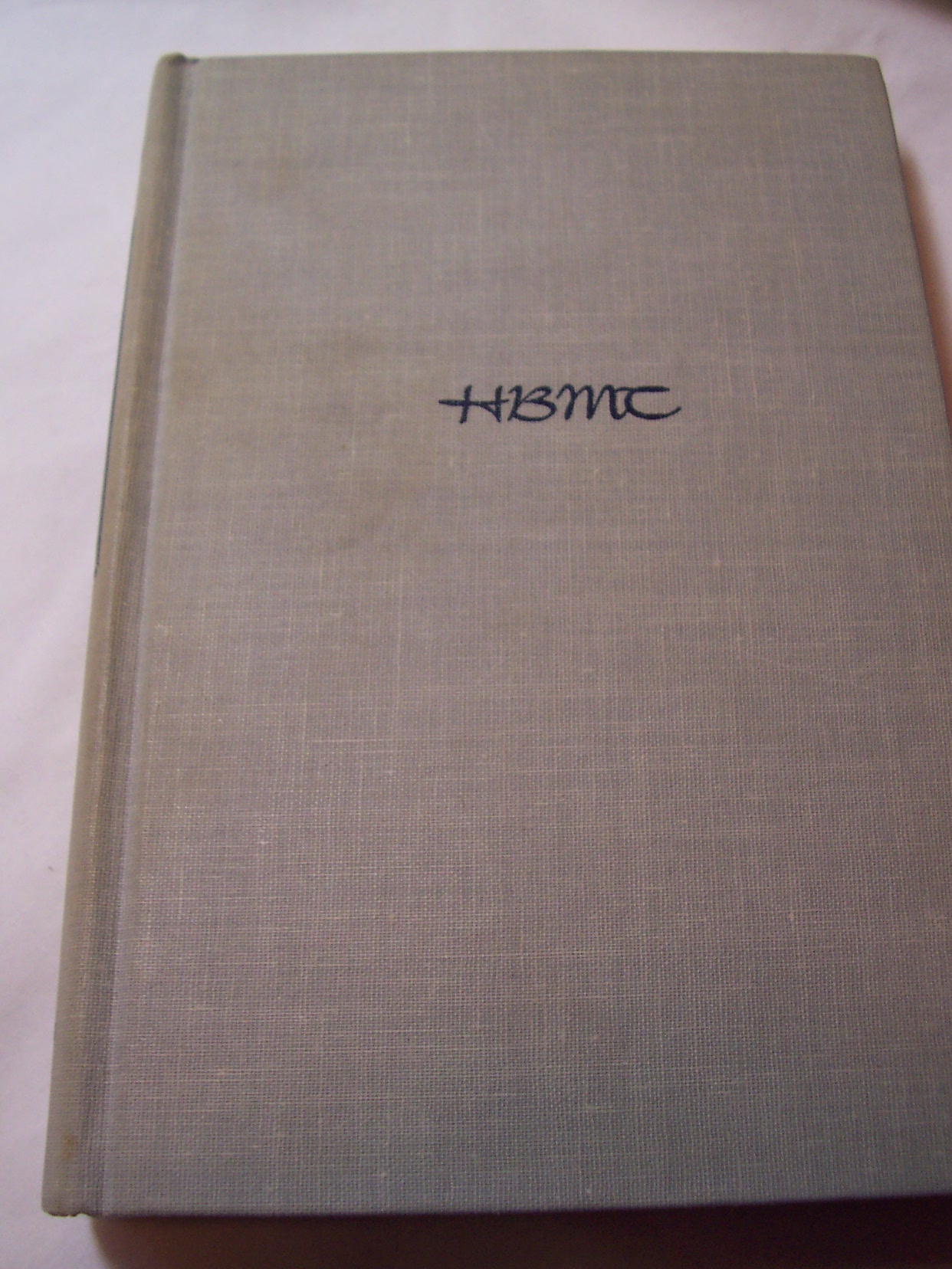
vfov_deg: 50.1
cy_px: 634
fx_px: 1357
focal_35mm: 37
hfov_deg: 38.7
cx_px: 476
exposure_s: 1/30
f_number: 2.8
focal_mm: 5.6
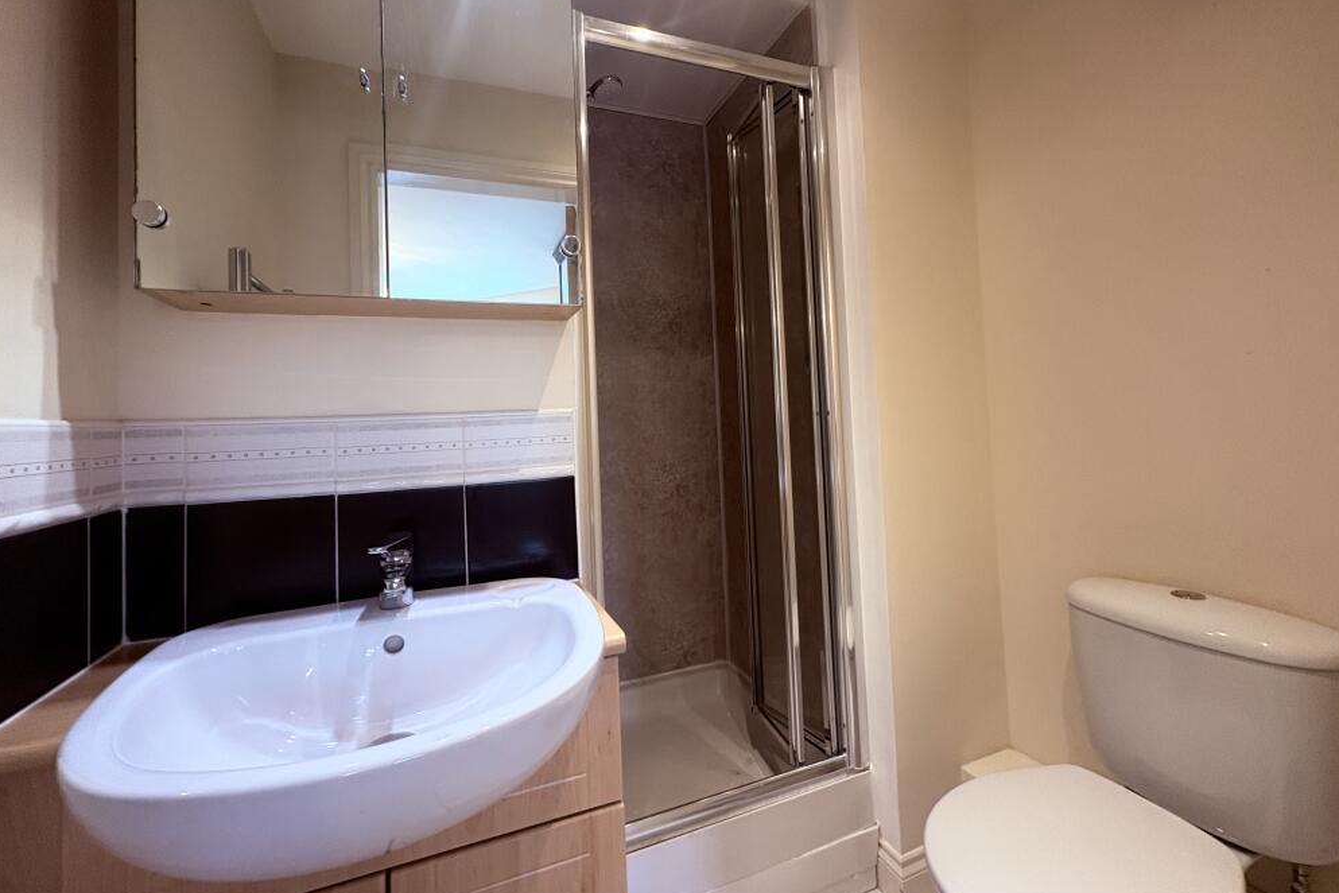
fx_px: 558
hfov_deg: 100.4
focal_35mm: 15
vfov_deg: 77.1
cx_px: 661
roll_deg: +2.4
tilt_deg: +2.2
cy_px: 396
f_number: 2.2
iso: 200
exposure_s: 1/50
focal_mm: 2.22
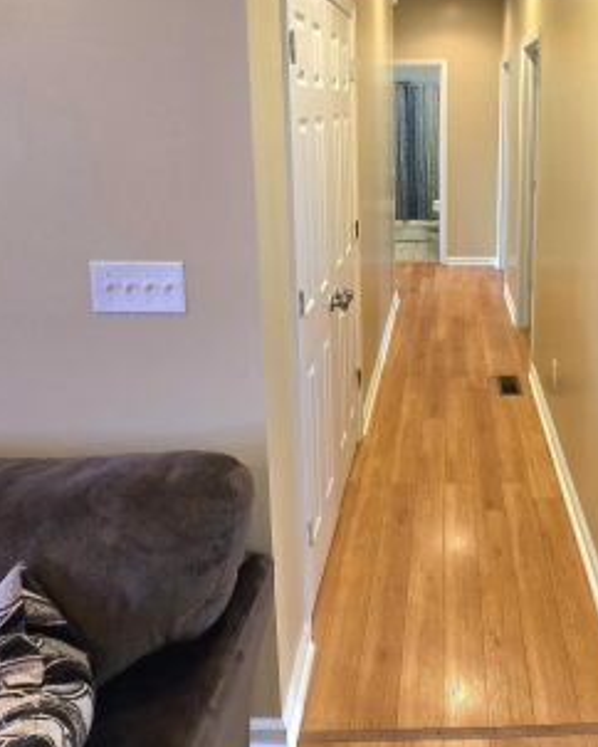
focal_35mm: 28
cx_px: 447
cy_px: 214
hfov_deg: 49.5
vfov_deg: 59.8
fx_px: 619
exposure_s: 1/60.2
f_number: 2.2
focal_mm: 2.2
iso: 200
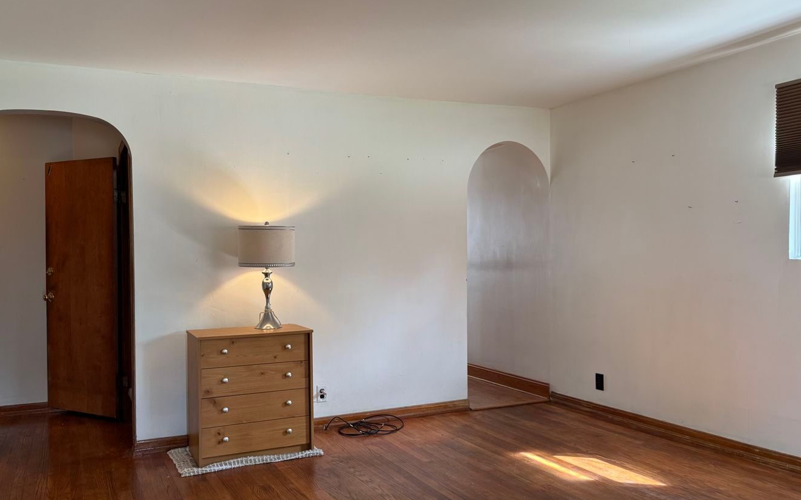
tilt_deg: -0.8
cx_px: 348
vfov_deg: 43.1
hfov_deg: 64.4
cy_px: 265
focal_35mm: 29
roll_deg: +0.1
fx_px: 633
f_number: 1.78
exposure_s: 1/120
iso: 200
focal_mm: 6.76
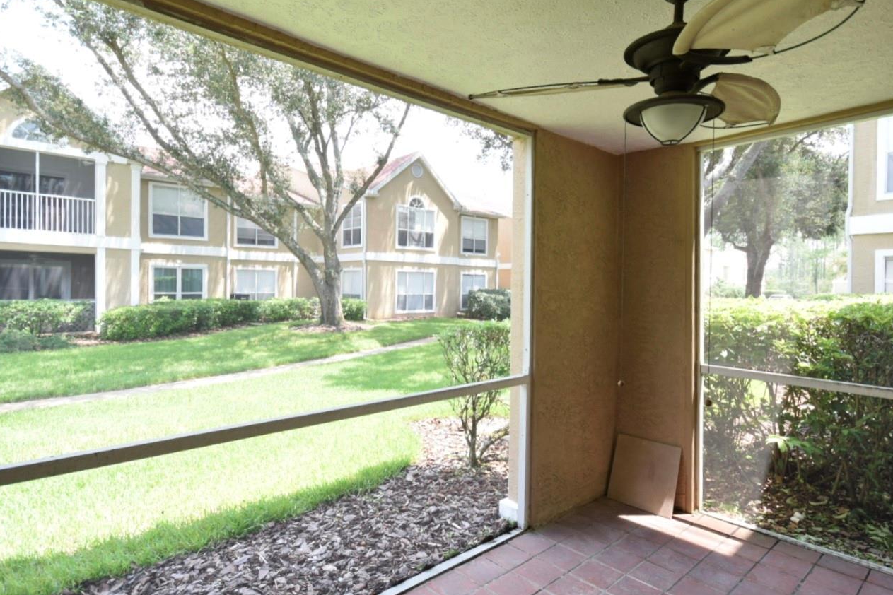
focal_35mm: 18
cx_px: 451
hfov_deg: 90.0
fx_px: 446
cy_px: 286
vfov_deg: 67.4
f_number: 5.6
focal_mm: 10
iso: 400
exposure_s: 1/100
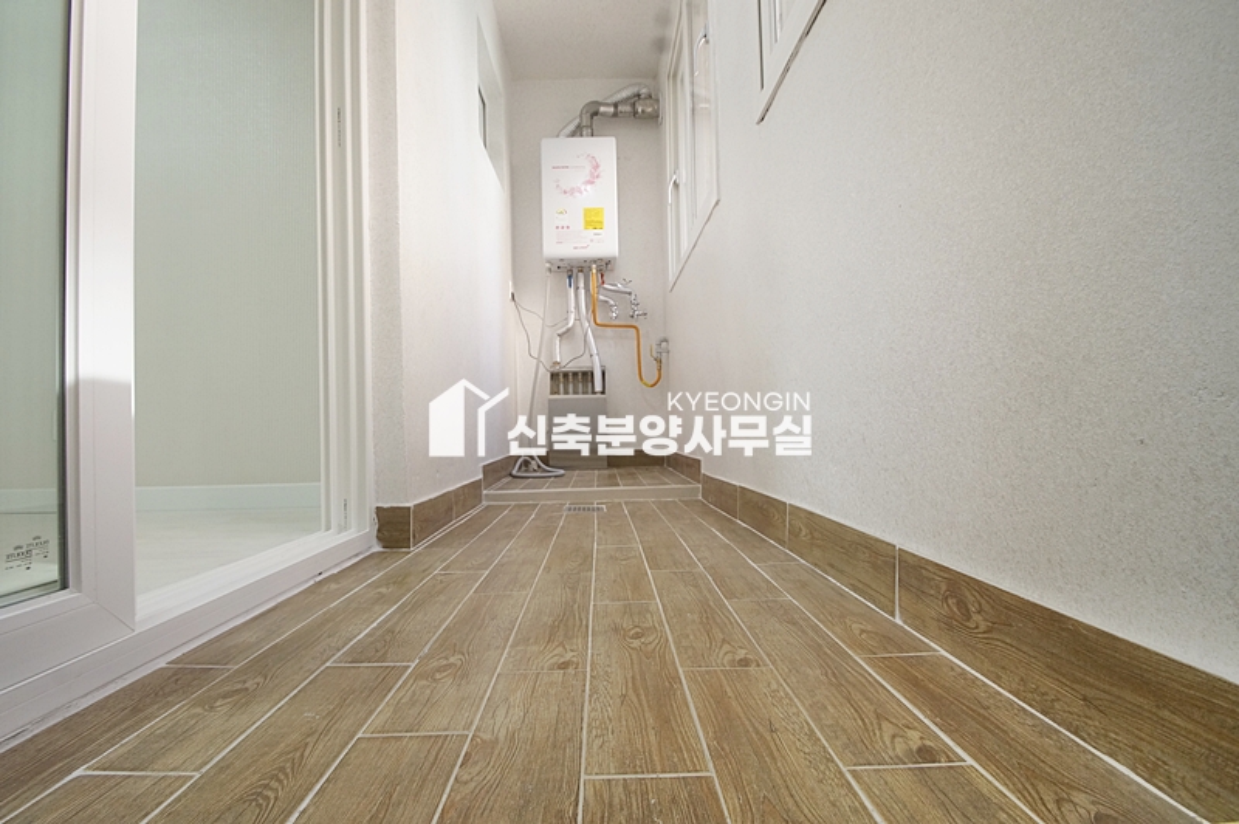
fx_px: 516
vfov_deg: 77.2
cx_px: 620
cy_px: 412
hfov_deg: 100.4
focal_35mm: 15
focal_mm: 10
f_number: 9
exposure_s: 1/30
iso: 800
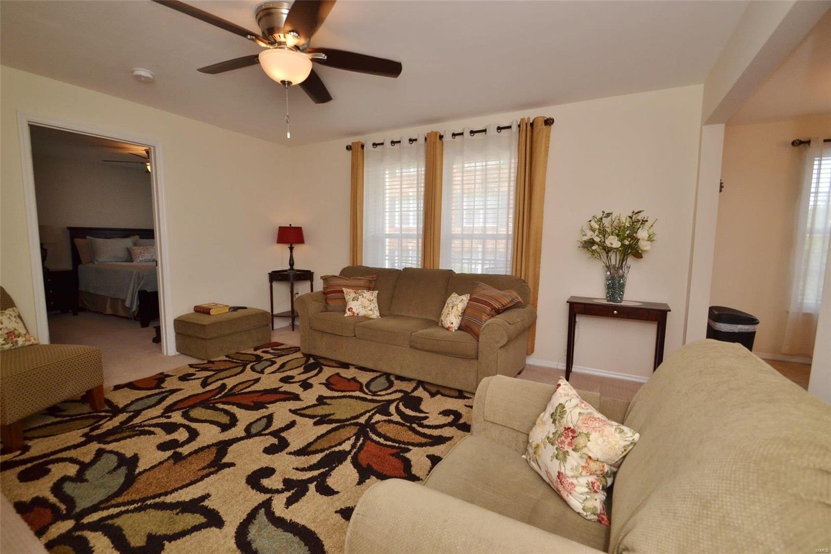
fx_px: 346
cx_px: 416
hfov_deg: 100.4
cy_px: 277
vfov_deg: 77.3
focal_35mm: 15
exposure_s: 1/125
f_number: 6.3
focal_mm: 10
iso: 400
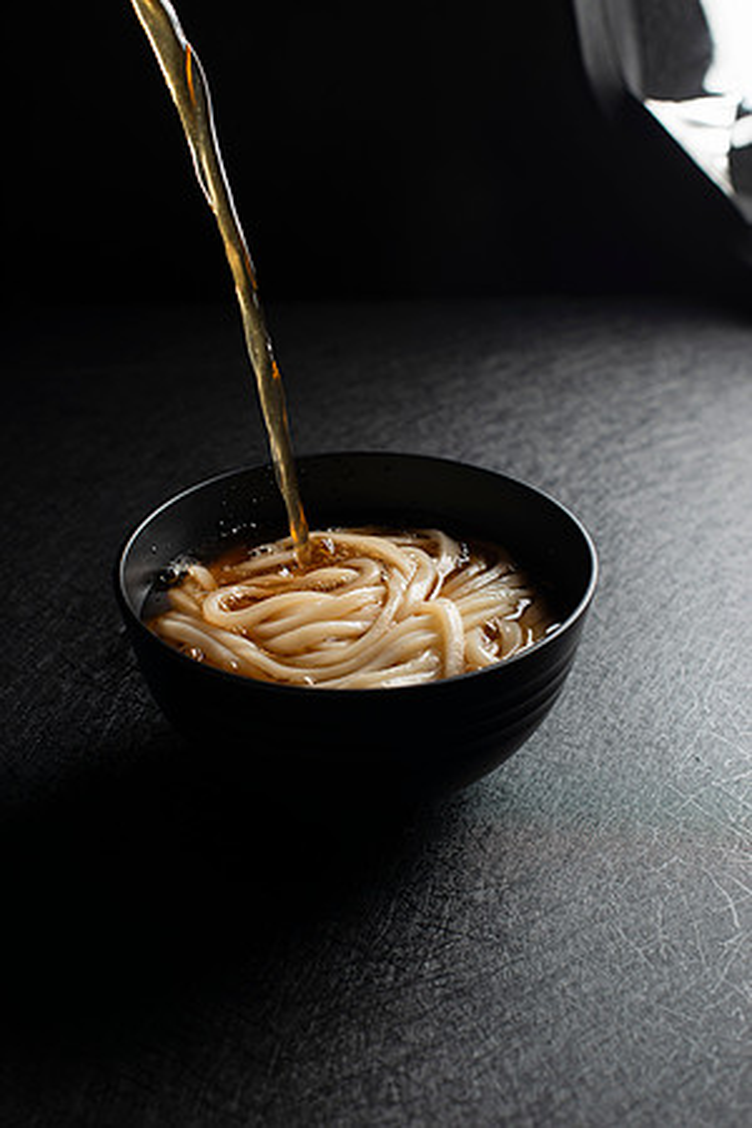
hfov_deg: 27.0
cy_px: 564
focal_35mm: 50
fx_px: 1567
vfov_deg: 39.6
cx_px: 376
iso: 100
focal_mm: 50
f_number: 5.6
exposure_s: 1/200
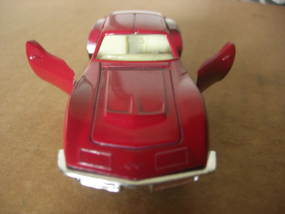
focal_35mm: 38
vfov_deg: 37.7
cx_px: 142
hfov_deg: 49.0
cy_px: 107
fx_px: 313
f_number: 2.8
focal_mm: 7.8
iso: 84
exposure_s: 1/3.8
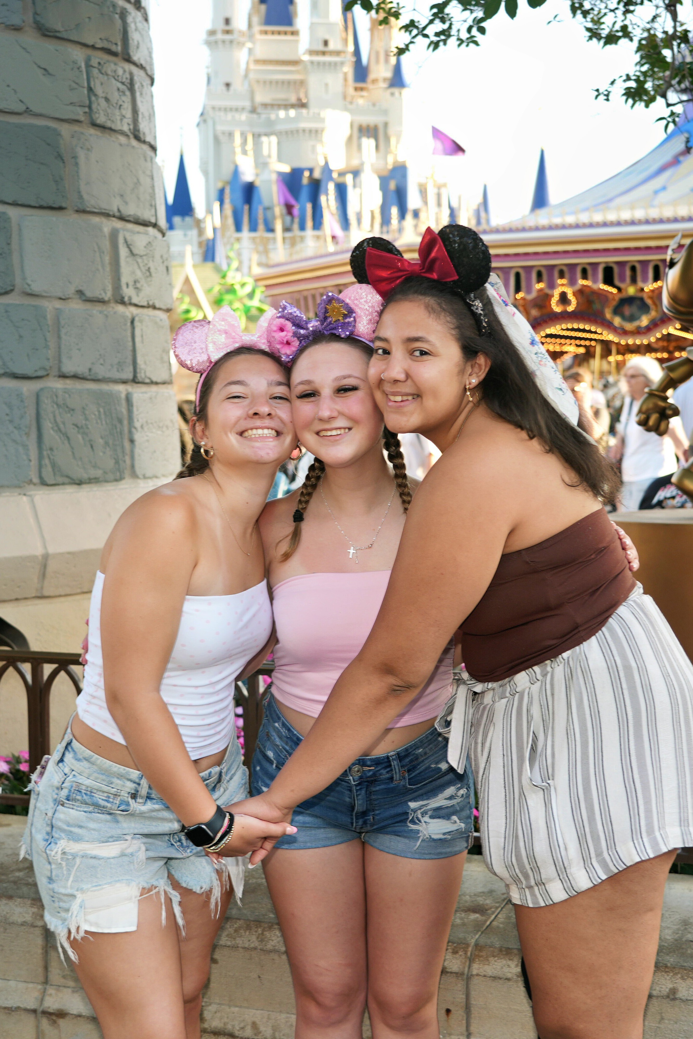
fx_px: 1039
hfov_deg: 36.9
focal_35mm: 36
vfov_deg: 53.1
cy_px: 520
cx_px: 346
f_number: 4.5
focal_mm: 36
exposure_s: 1/80
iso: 100
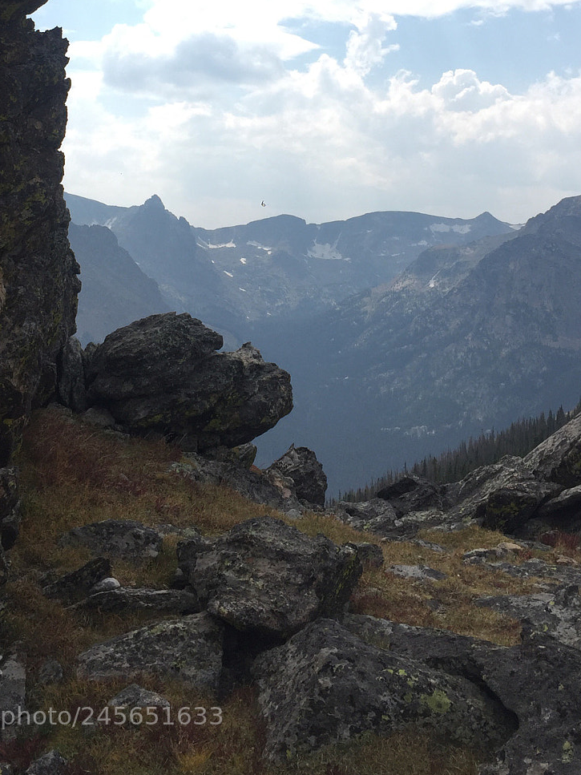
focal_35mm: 48
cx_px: 284
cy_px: 138
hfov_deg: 30.3
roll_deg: -1.4
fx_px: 1074
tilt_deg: +5.1
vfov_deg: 38.0
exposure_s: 1/2326
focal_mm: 4.15
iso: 32
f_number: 2.2
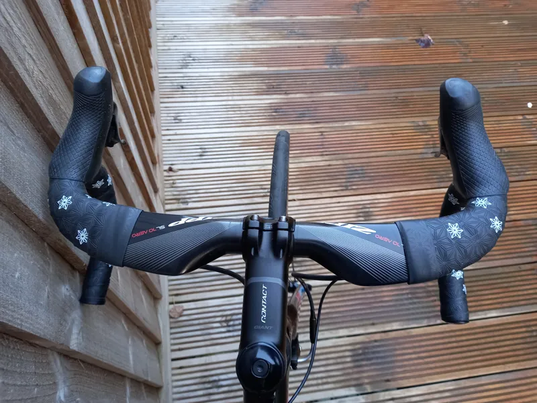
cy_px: 202
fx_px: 388
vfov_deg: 54.9
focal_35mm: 25
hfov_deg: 69.4
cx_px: 268
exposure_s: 1/33.3
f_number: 2
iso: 200
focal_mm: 4.6
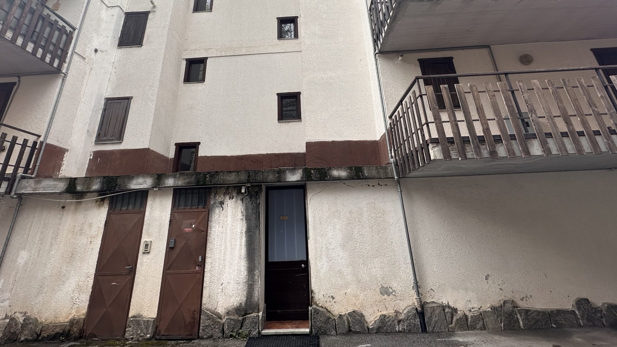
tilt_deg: +25.5
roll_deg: +2.6
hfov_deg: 89.5
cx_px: 297
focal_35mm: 19
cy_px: 81
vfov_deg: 55.2
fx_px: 311
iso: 40
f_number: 2.2
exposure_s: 1/270
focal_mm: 2.22
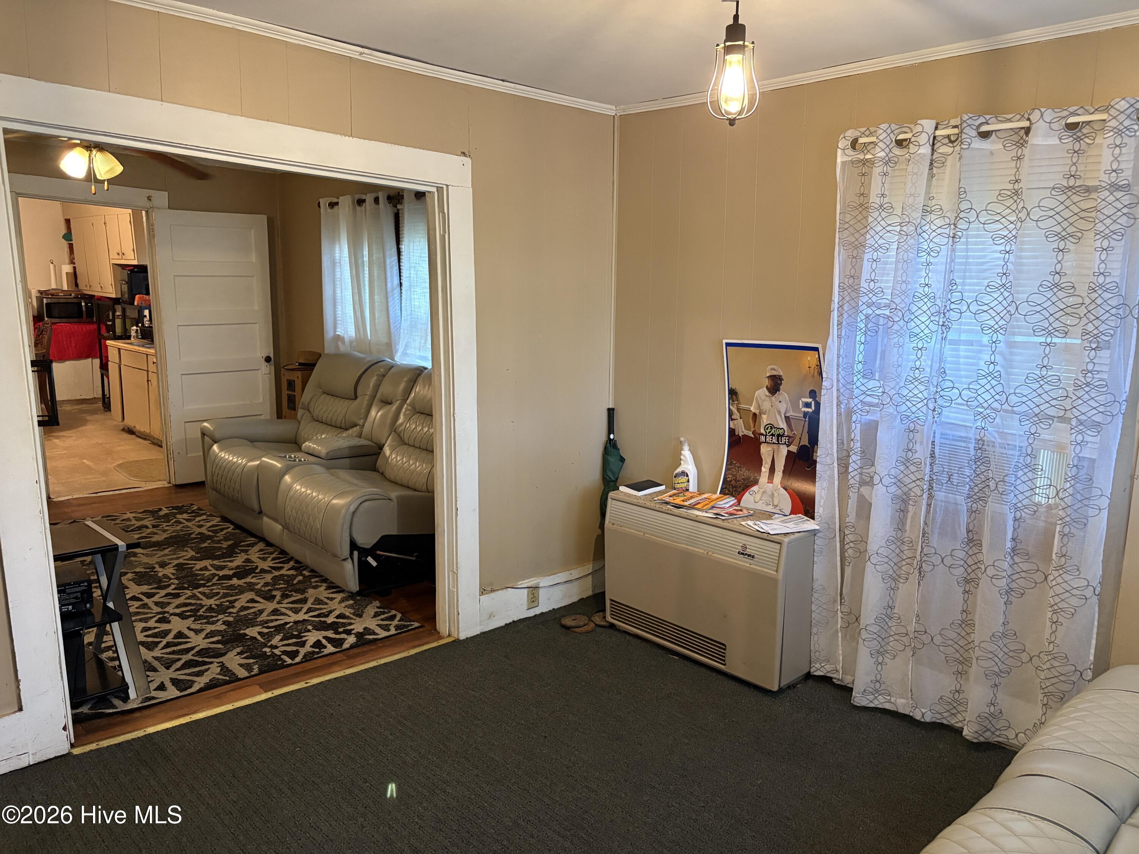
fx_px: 856
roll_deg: -0.4
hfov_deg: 67.3
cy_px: 427
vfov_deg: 53.1
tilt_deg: -10.7
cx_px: 570
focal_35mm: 26
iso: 500
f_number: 1.6
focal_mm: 5.96
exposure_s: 1/60
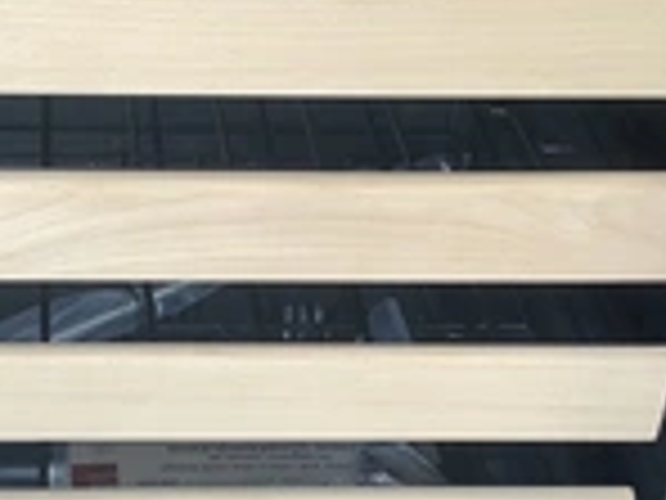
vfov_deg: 17.5
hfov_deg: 23.0
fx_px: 1616
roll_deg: -2.1
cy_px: 378
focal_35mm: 84
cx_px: 140
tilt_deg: -37.6
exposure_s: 1/60
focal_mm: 3.3
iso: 80
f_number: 2.4
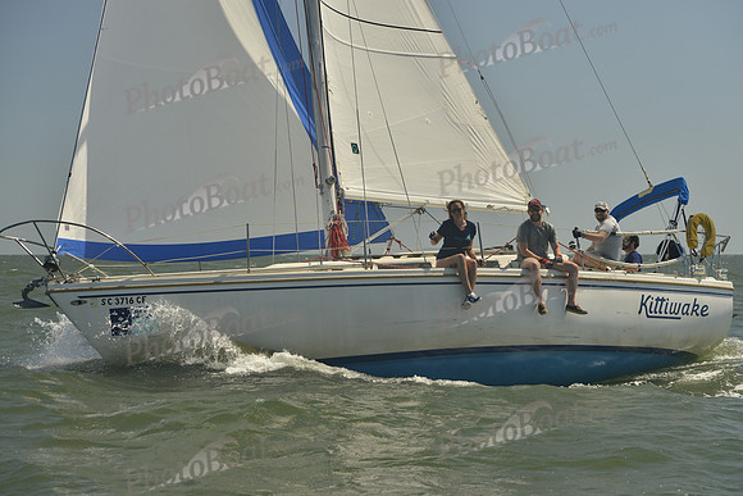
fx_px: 1755
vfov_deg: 16.1
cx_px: 372
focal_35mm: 85
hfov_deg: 23.9
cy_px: 248
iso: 280
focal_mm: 85
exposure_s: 1/1000
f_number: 7.1
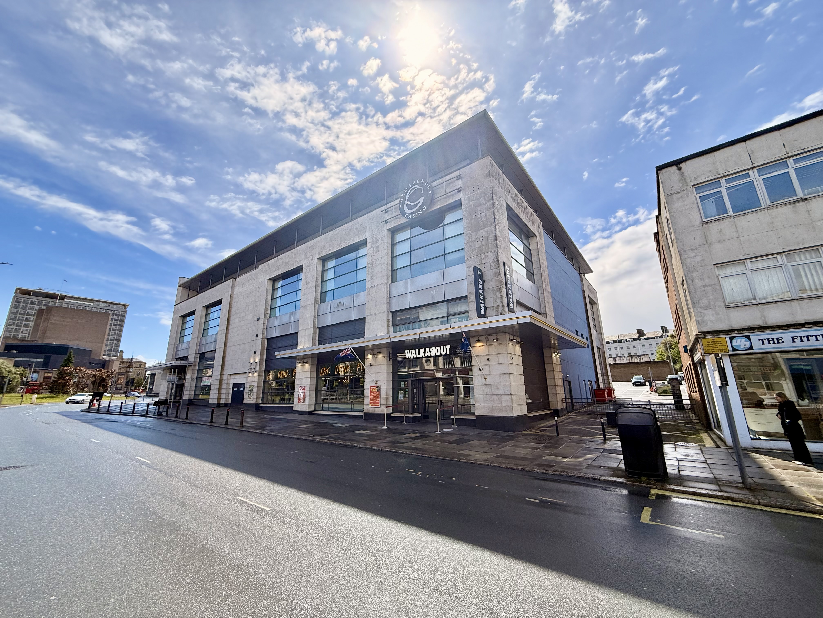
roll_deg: +1.3
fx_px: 333
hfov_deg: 102.1
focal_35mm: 14
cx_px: 412
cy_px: 309
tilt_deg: +16.3
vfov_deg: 85.7
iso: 64
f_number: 2.2
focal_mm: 2.22
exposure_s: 1/1795
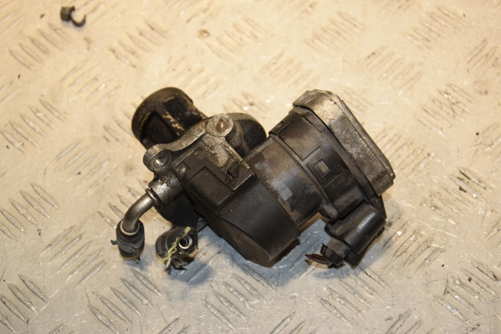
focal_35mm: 78
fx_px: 1085
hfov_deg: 26.0
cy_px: 167
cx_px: 250
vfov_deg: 17.5
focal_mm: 52
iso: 800
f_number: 6.3
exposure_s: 1/200
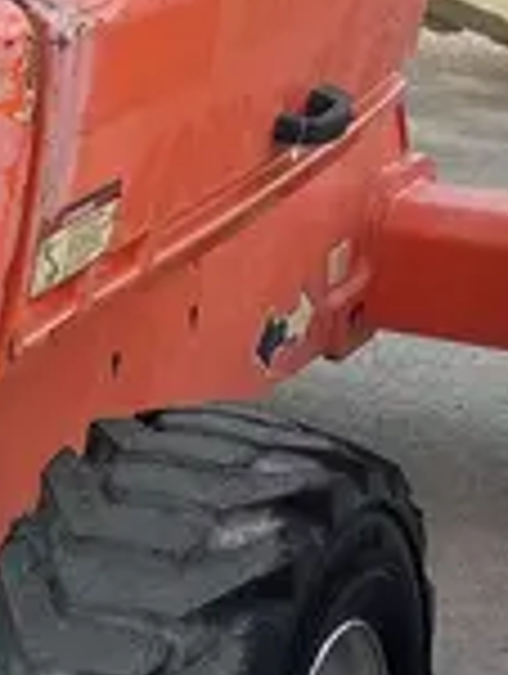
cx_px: -108
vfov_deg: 15.4
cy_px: 160
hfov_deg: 11.5
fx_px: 2478
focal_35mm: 127
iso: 40
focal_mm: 5.96
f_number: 1.6
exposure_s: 1/190
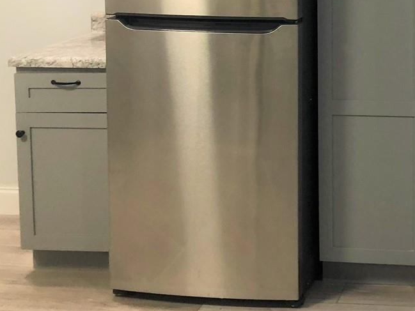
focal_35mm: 69
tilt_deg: -4.1
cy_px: -49
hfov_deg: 25.7
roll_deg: +0.5
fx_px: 827
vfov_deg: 20.1
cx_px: 476
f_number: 1.8
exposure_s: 1/15
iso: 40
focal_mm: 3.99
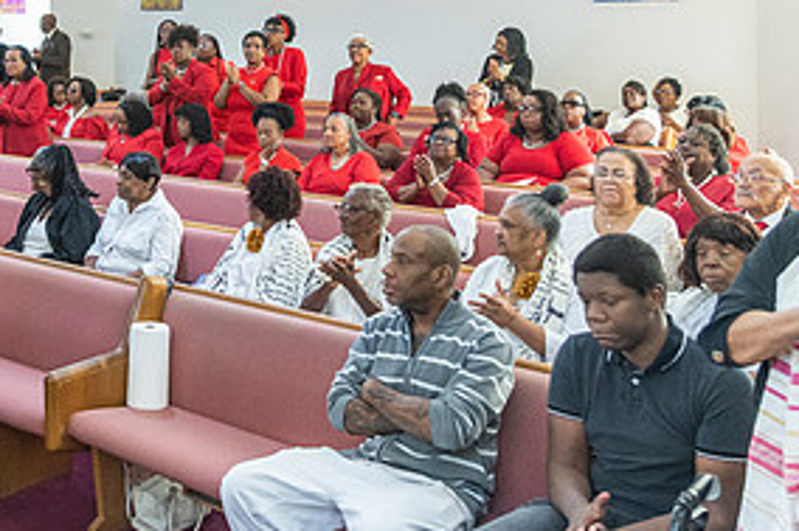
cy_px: 33
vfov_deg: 25.9
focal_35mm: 50
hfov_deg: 37.9
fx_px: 1109
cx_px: 138
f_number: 4
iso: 1600
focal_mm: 24
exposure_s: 1/100
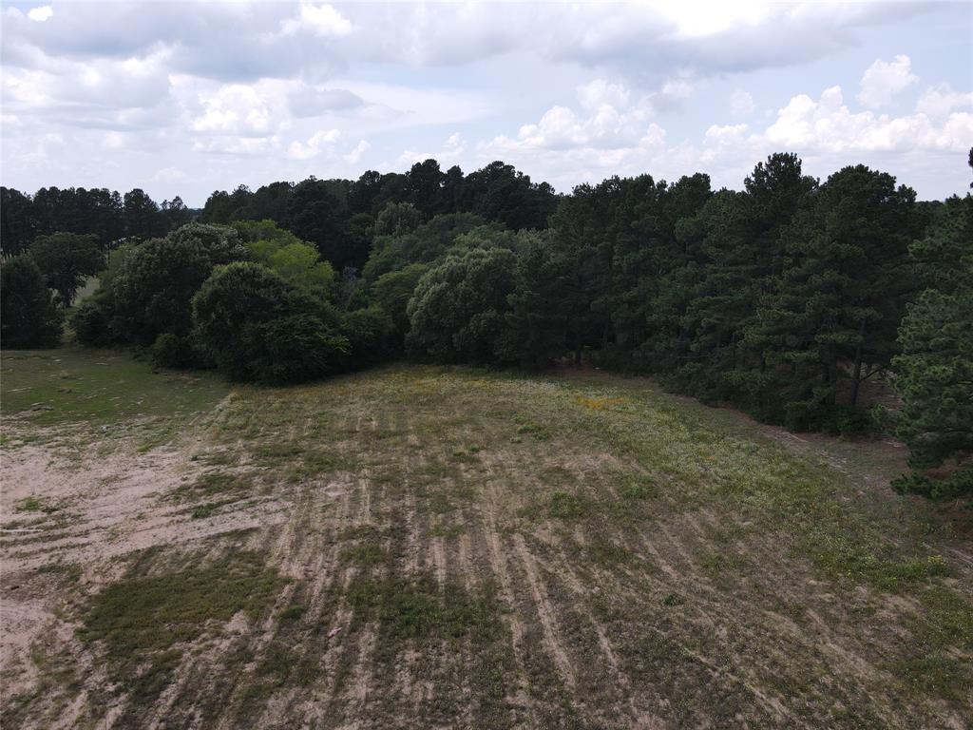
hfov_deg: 71.6
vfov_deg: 56.8
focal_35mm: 24
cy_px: 365
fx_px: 675
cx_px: 486
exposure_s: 1/500
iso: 100
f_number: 2.8
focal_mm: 4.5
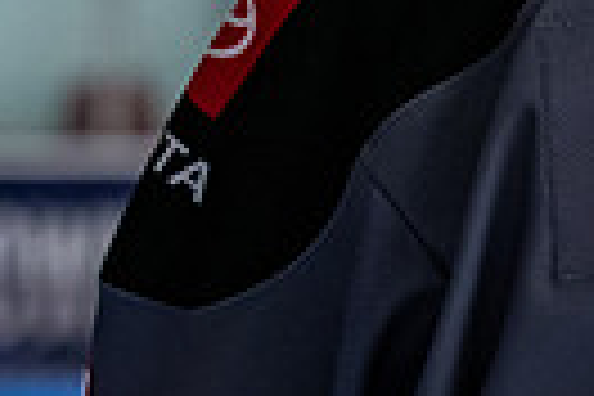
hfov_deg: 4.3
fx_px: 7919
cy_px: -254
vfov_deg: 2.9
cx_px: 976
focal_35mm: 480
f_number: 3.5
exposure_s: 1/800
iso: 2000
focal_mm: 70
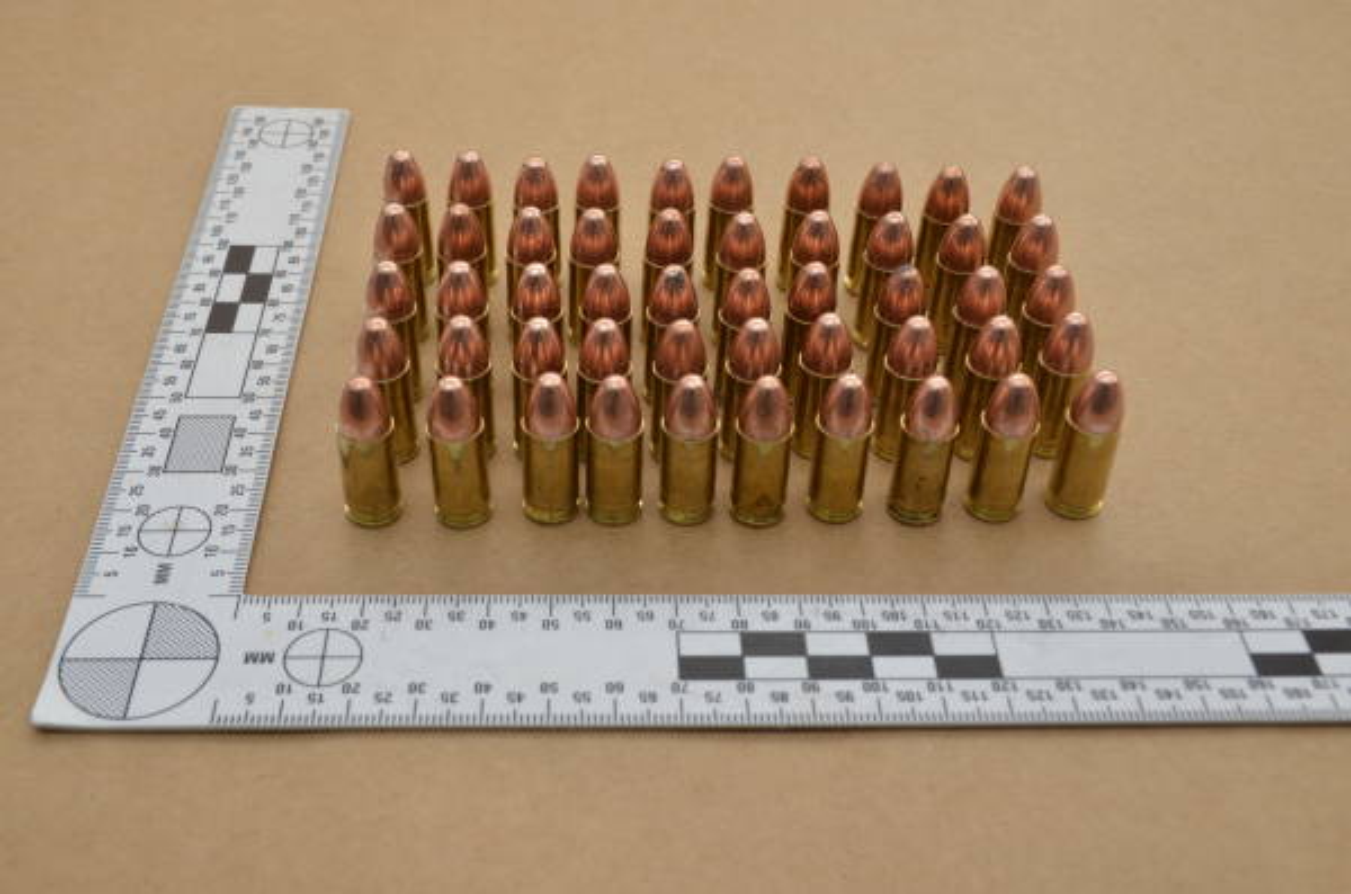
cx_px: 676
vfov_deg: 27.9
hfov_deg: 41.2
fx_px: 1797
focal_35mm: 48
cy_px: 447
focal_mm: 32
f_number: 13
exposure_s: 1/100
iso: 640
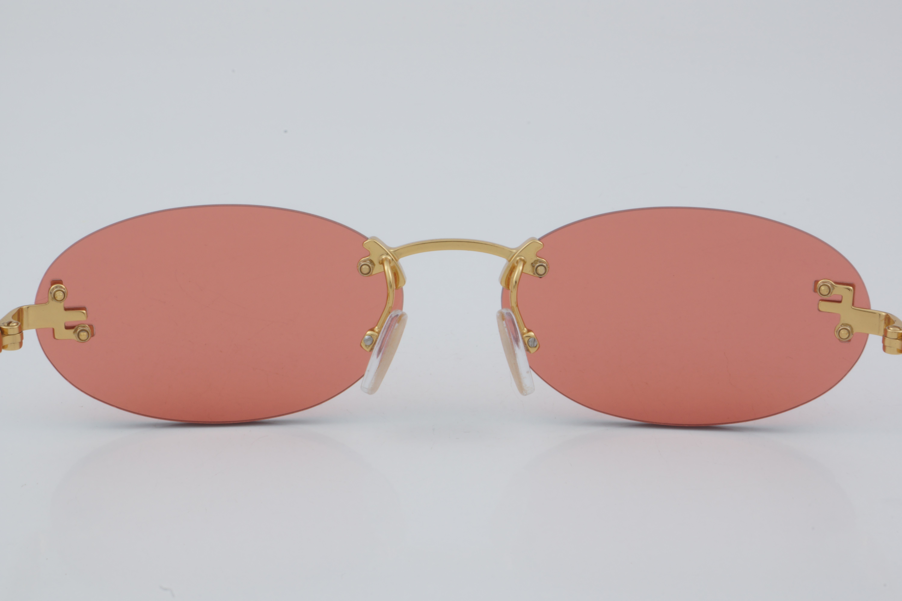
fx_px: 2067
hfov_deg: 24.6
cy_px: 300
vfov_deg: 16.6
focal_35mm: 82
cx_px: 451
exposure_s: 1/3
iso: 100
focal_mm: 55
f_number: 32
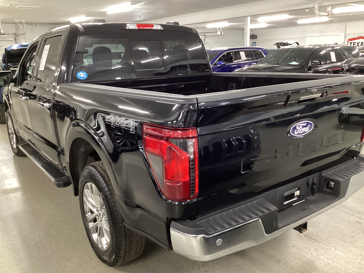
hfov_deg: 58.4
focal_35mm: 31
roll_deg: +1.7
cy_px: 136
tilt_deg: -16.0
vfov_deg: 45.4
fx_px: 326
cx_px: 182
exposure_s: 1/25
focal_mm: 3.3
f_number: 2.4
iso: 400
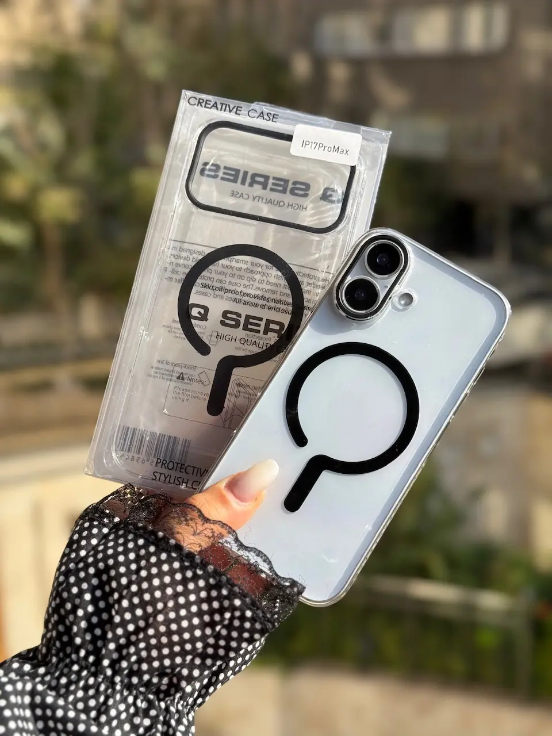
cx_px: 276
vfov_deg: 39.7
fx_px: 1021
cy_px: 368
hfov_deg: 30.3
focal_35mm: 48
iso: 64
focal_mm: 6.76
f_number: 1.78
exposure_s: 1/2342
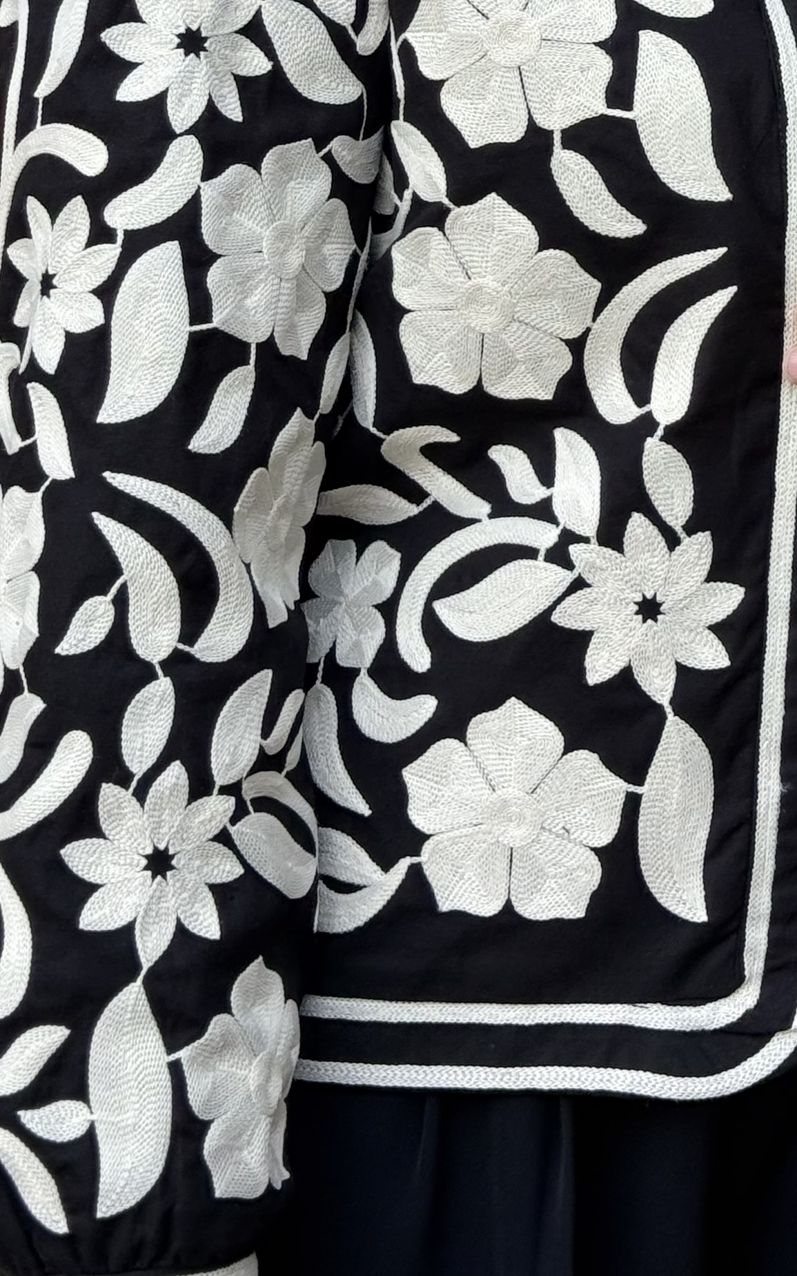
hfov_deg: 11.8
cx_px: 624
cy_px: -97
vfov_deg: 18.1
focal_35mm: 111
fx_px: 3858
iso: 64
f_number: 1.78
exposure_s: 1/270
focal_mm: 6.76
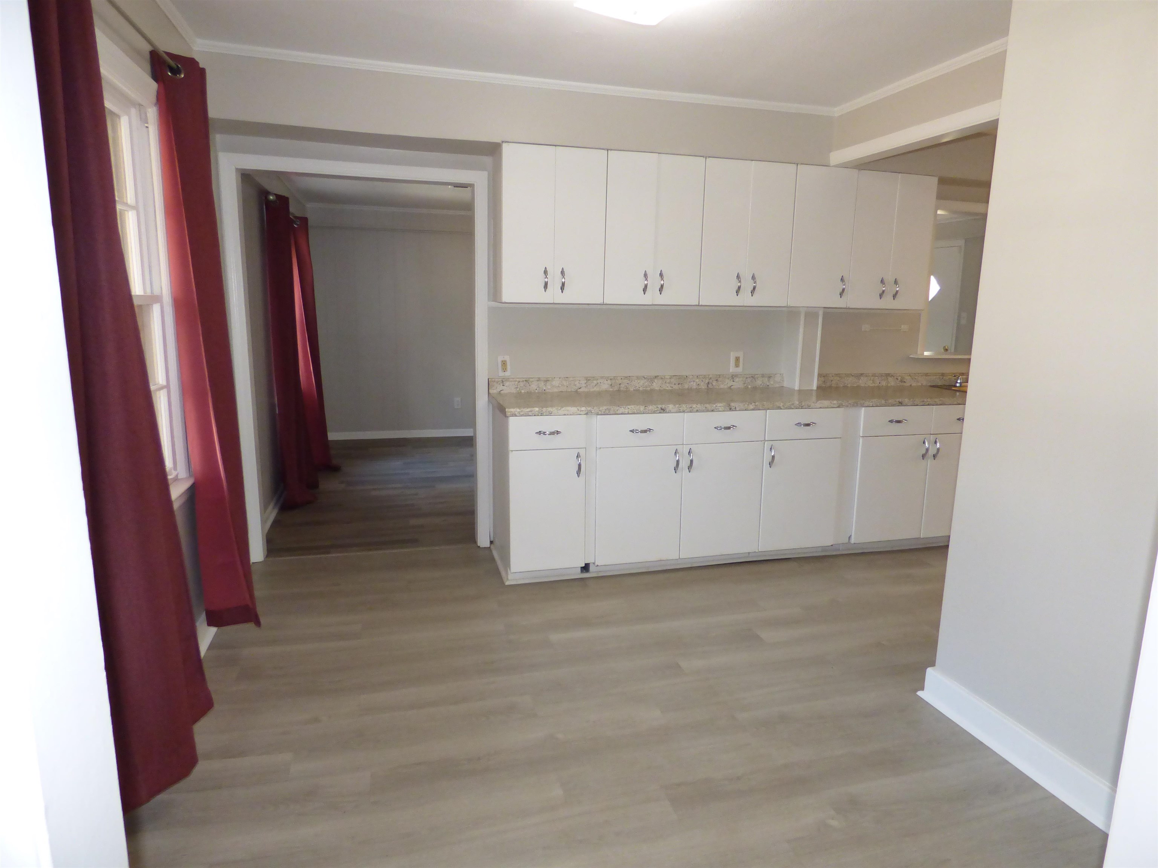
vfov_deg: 66.0
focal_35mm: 20
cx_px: 579
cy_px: 434
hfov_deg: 81.7
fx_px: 669
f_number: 2.8
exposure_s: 1/60
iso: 500
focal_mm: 3.58
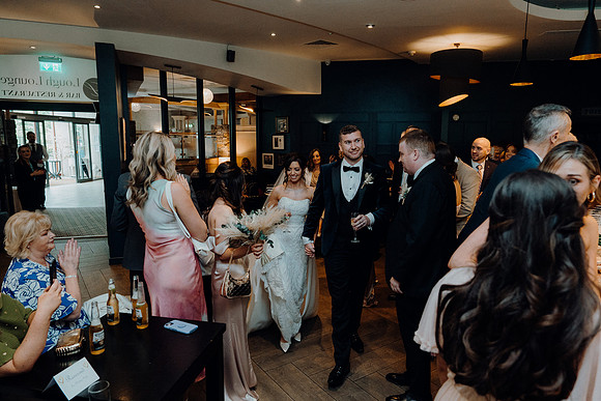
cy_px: 200
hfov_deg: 73.7
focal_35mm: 24
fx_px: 401
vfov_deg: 53.2
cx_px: 300
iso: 2500
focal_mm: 24
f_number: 3.5
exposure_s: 1/160
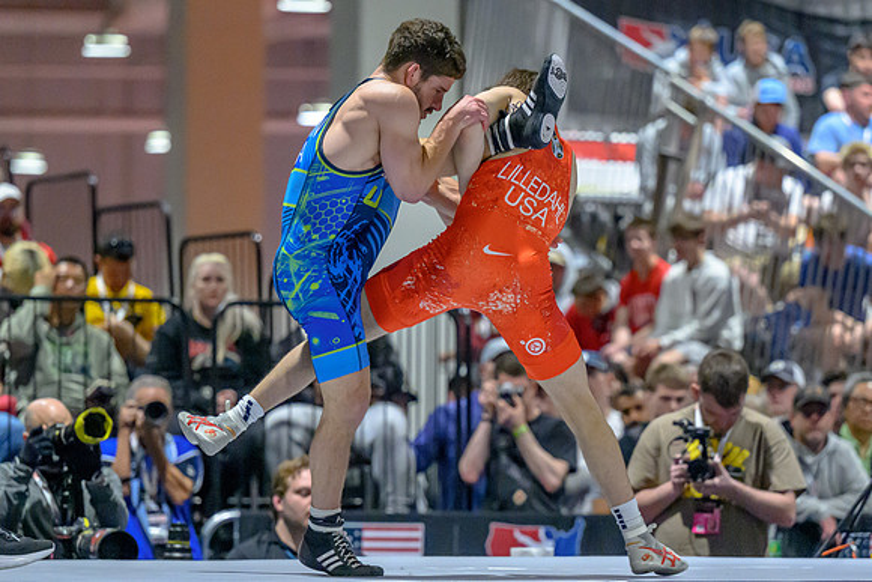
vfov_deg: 6.7
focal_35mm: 206
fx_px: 4985
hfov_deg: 10.0
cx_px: 474
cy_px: 352
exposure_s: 1/640
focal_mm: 135
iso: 10000
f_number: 2.8
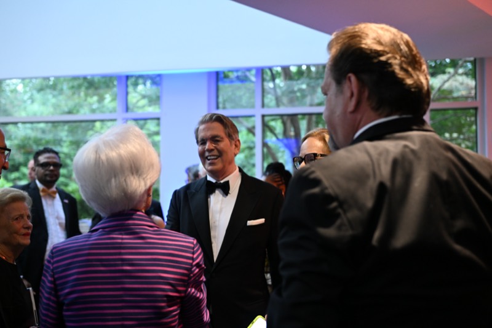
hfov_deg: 48.5
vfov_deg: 33.4
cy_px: 164
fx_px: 547
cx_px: 246
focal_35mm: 40
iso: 2800
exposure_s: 1/100
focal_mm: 40
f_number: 2.8
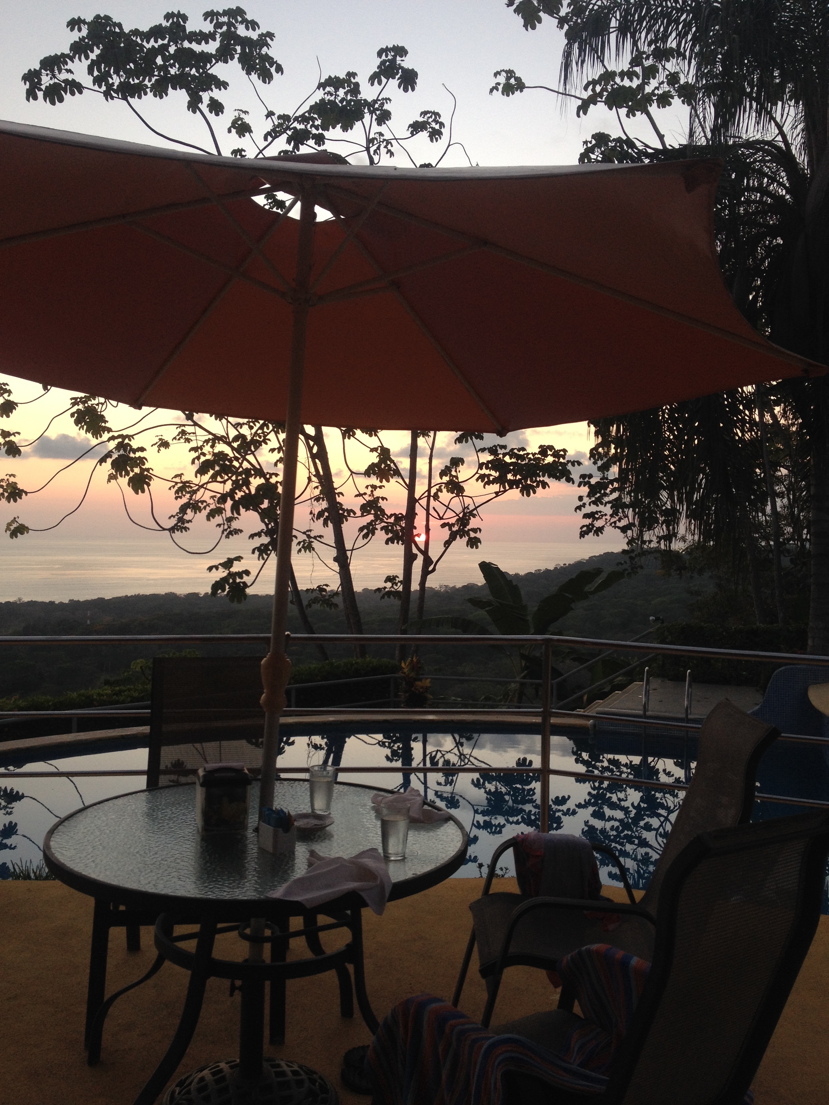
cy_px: 552
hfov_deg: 40.7
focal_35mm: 35
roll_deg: +0.3
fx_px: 1118
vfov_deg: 52.6
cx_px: 414
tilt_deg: -3.7
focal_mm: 4.28
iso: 50
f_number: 2.4
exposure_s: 1/120
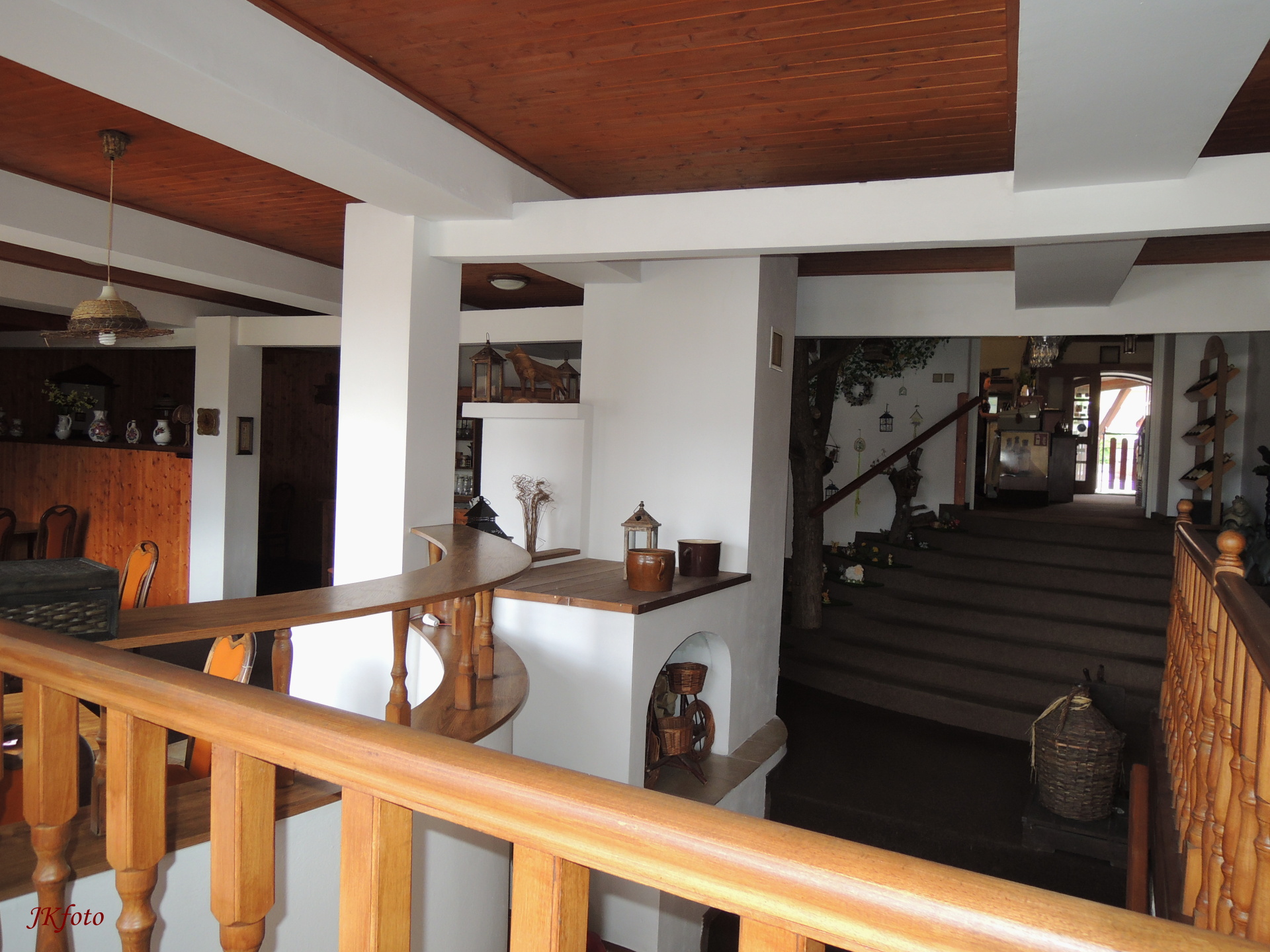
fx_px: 881
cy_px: 476
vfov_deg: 56.8
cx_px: 635
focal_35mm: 24
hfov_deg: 71.6
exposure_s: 1/40
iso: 160
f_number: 2.8
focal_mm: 4.3
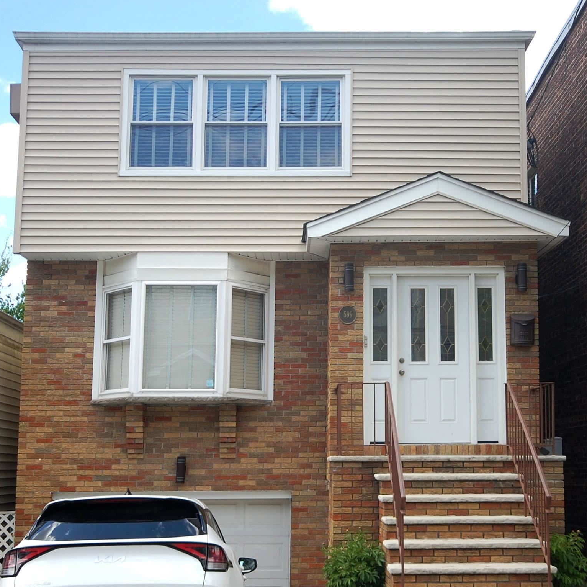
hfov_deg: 34.0
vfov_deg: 33.8
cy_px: 375
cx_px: 295
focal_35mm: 50
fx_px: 959
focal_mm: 20
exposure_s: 1/200
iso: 200
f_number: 7.1
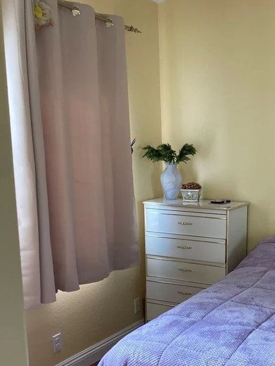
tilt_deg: -10.4
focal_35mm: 48
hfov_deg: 29.6
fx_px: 508
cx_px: 219
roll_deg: +1.2
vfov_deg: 39.3
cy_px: 234
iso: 64
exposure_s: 1/120
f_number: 1.8
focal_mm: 3.99
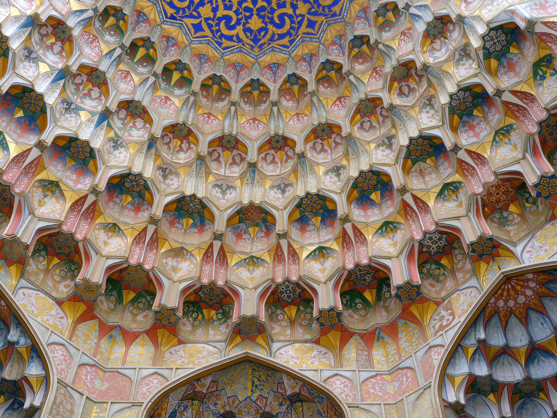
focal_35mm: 47
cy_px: 207
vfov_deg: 30.9
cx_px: 255
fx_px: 756
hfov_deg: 40.4
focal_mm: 27
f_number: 5.6
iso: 160
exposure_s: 1/340
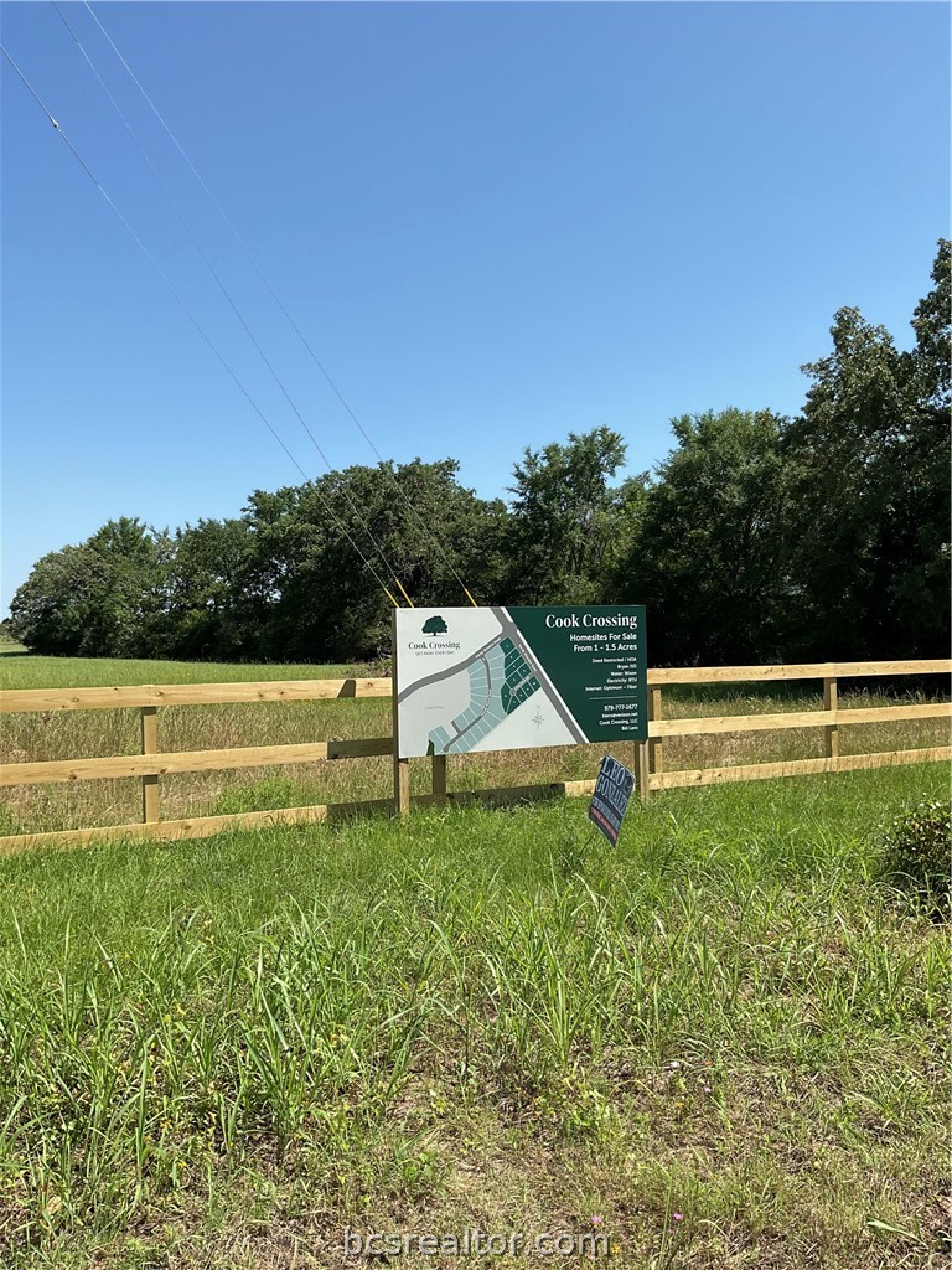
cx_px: 476
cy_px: 635
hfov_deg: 48.2
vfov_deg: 61.7
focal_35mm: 29
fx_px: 1063
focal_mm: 3
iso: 16
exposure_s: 1/1577
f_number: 1.8
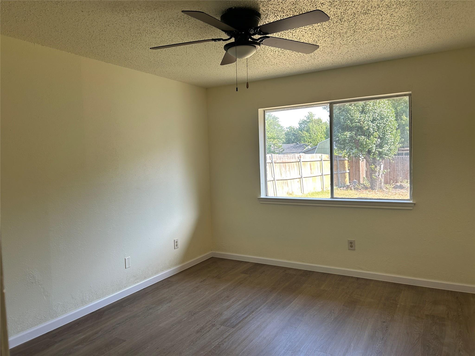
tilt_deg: -3.3
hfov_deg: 67.3
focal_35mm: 26
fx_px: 357
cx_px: 238
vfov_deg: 53.1
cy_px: 178
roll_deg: +1.7
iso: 40
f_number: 1.5
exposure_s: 1/207
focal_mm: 5.7
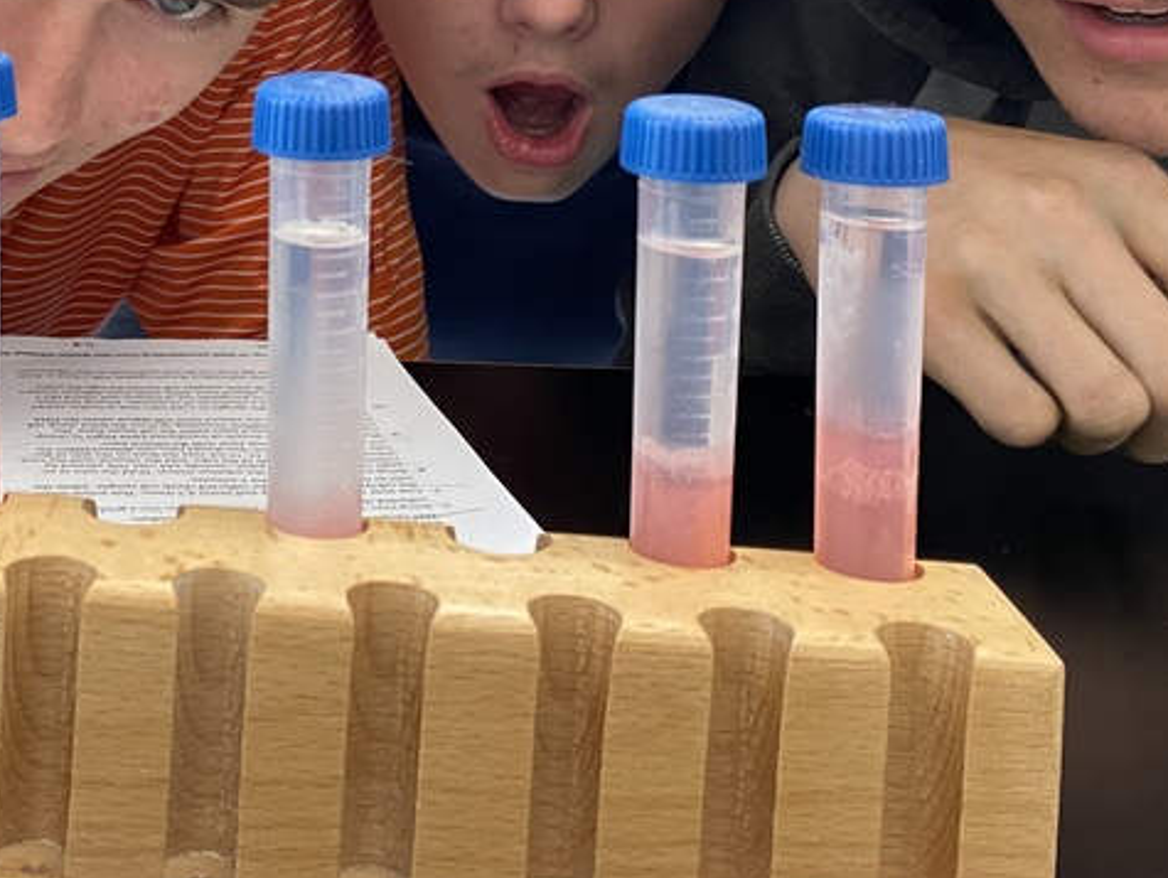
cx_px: 239
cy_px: -57
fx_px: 1891
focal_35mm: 56
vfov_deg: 24.6
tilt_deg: -3.1
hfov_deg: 33.4
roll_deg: -2.8
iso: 250
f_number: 1.8
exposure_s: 1/60
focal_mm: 4.25
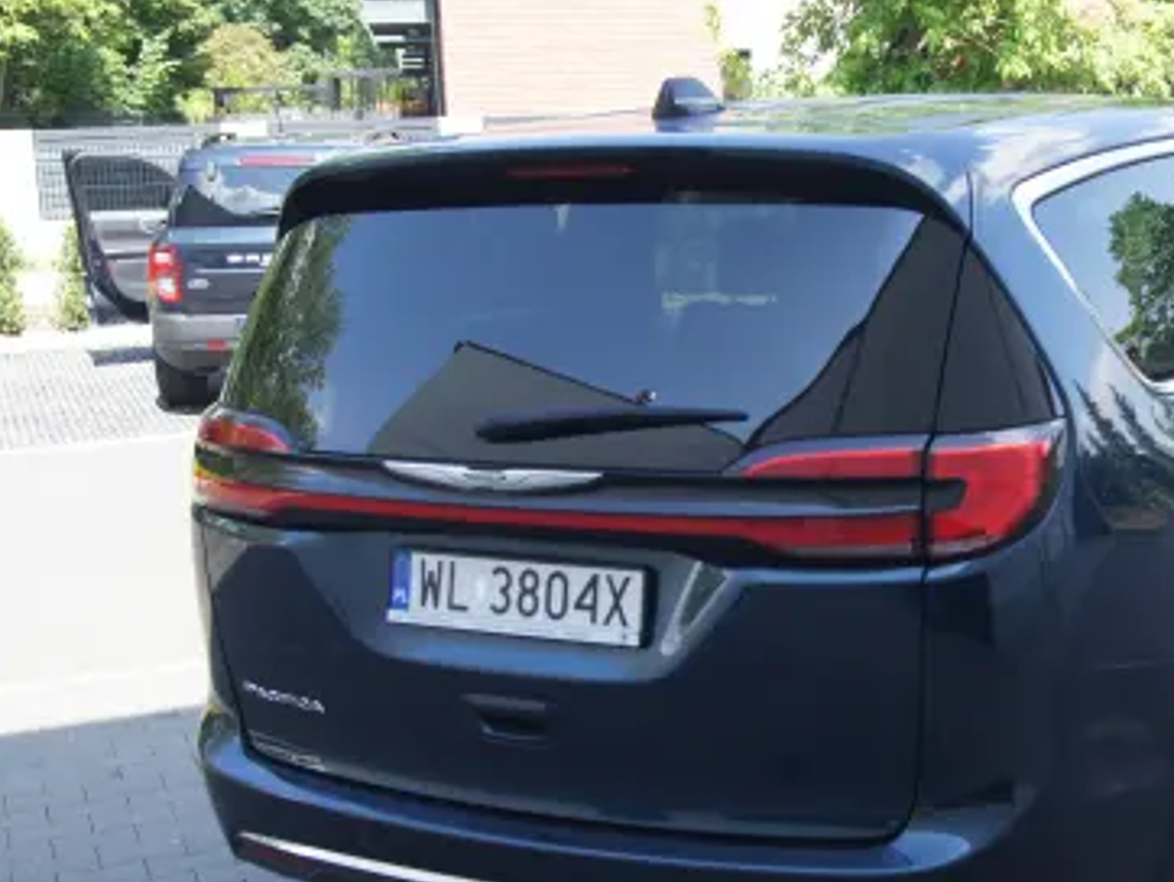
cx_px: 973
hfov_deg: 33.1
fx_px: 1900
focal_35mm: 56
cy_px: 538
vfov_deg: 26.1
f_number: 5.6
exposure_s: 1/80
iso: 100
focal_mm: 22
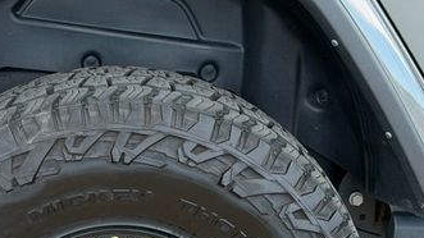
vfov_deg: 11.8
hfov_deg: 20.9
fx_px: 1135
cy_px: 276
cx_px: 95
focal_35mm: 101
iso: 64
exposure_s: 1/336
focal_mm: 6.76
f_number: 1.78
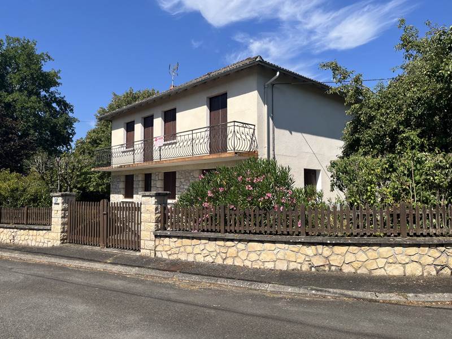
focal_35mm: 26
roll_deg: +0.8
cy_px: 170
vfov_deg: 53.1
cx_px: 226
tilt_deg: +3.9
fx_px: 339
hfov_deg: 67.3
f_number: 1.6
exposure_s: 1/3876
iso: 50
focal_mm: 5.1
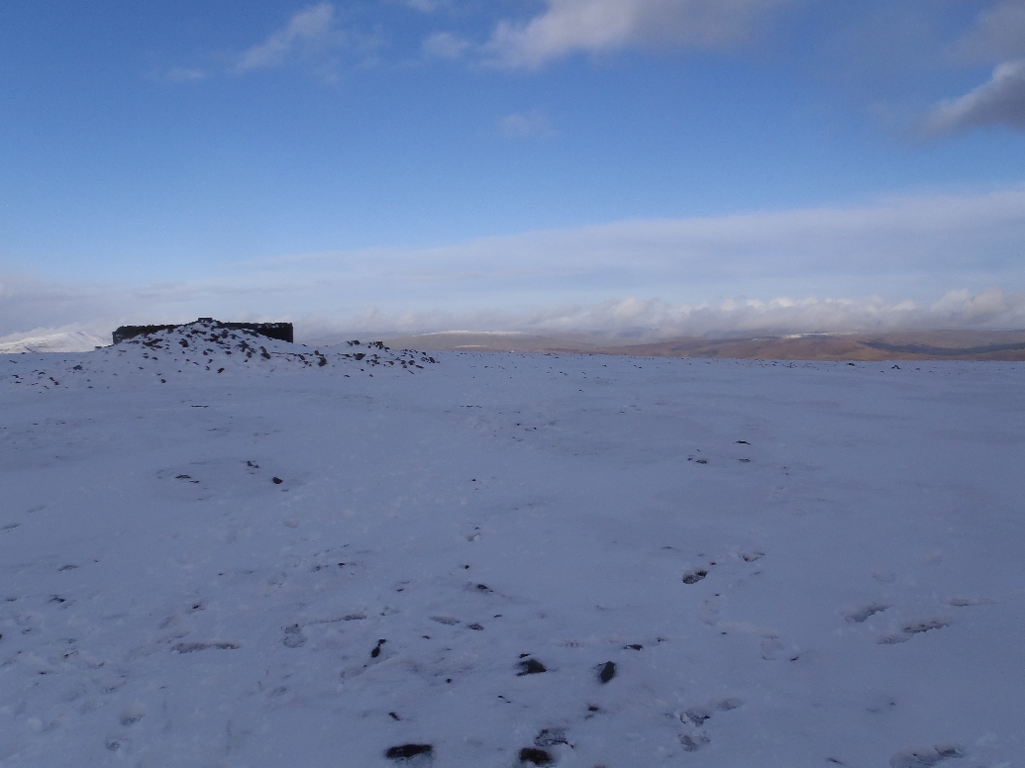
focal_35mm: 29
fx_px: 859
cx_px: 528
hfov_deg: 61.7
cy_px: 373
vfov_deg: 48.2
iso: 80
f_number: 5.6
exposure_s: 1/640
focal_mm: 5
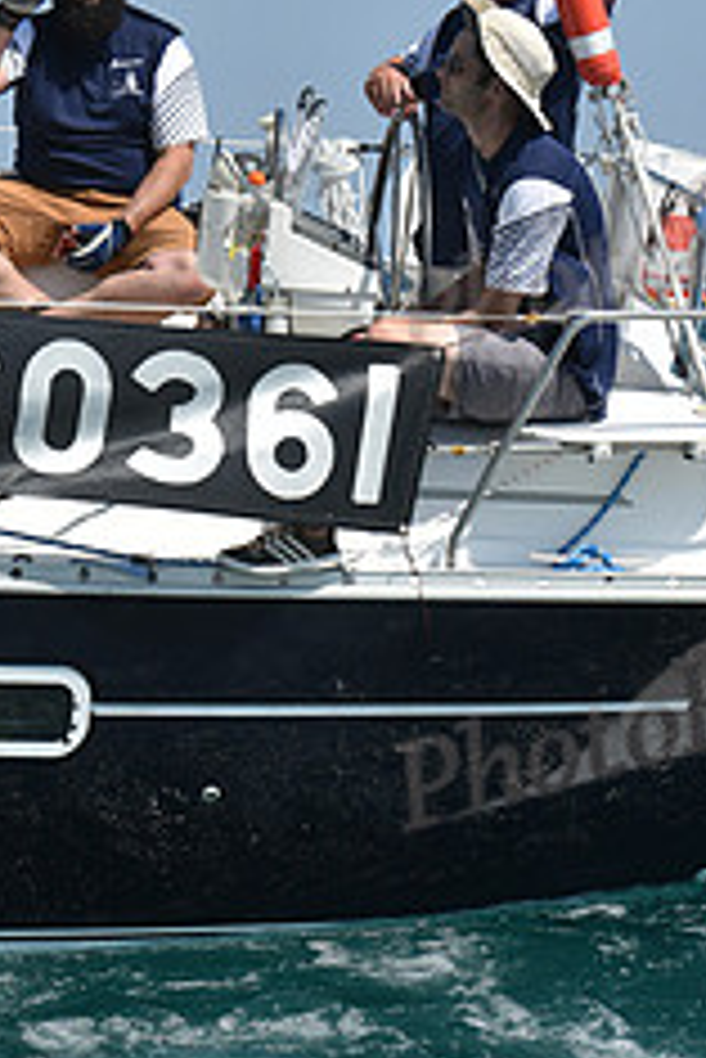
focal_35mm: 259
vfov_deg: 7.9
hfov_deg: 5.3
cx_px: 164
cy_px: 545
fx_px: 7607
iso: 250
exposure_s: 1/1250
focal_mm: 105
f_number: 8
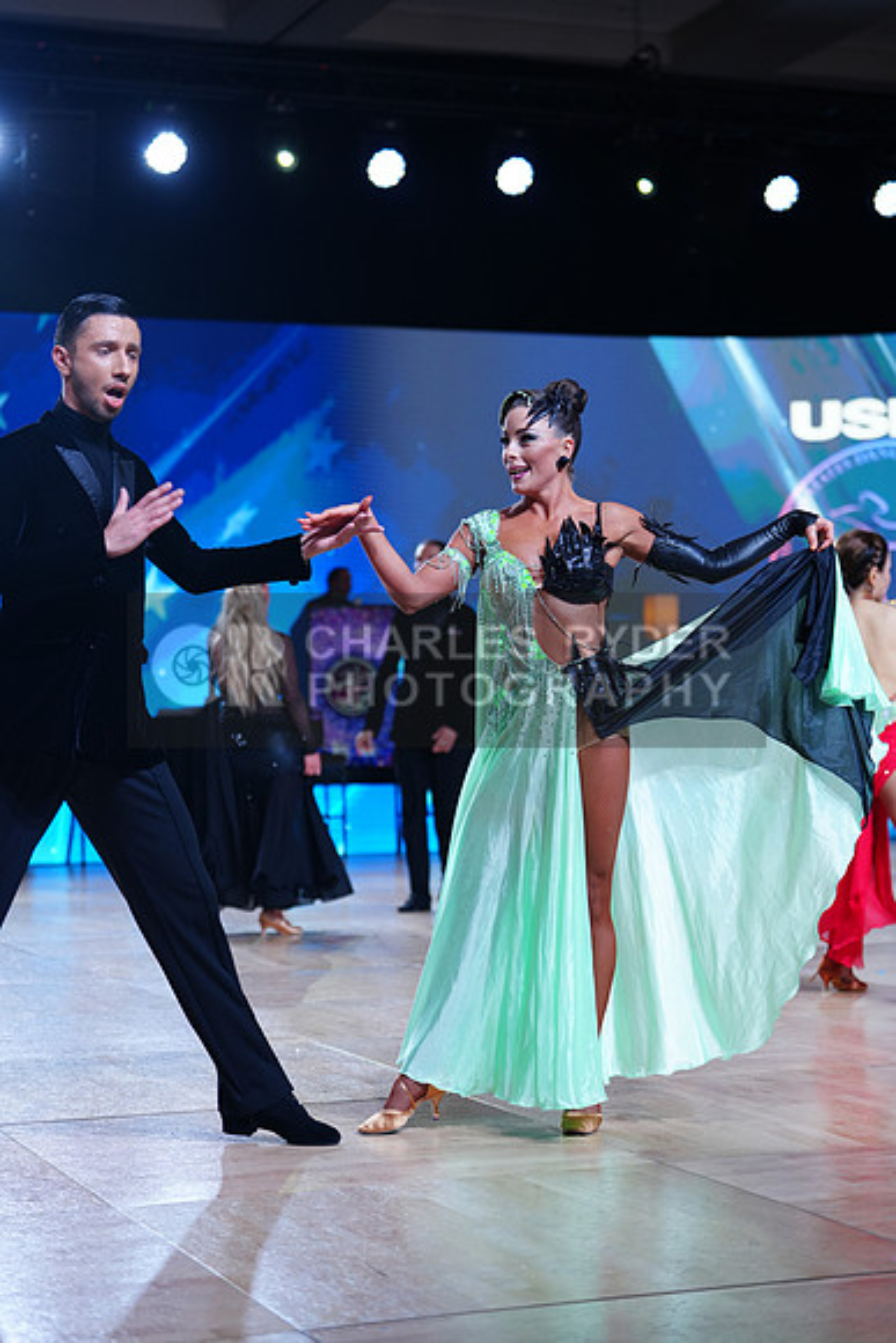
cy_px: 672
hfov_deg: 19.5
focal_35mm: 70
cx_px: 448
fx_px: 2612
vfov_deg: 28.8
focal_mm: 70
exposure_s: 1/500
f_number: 2.8
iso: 500
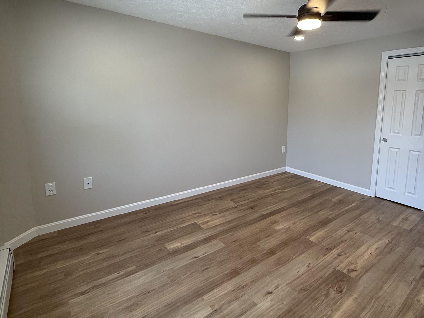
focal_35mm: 20
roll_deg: -1.6
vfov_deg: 65.5
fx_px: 245
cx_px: 244
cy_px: 131
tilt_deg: -7.1
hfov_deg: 81.2
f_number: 2.2
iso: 100
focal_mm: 2.22
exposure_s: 1/120
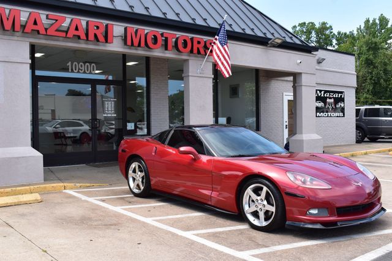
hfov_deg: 53.2
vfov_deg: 36.8
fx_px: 392
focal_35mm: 36
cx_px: 196
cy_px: 130
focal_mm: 24
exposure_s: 1/250
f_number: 10
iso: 400
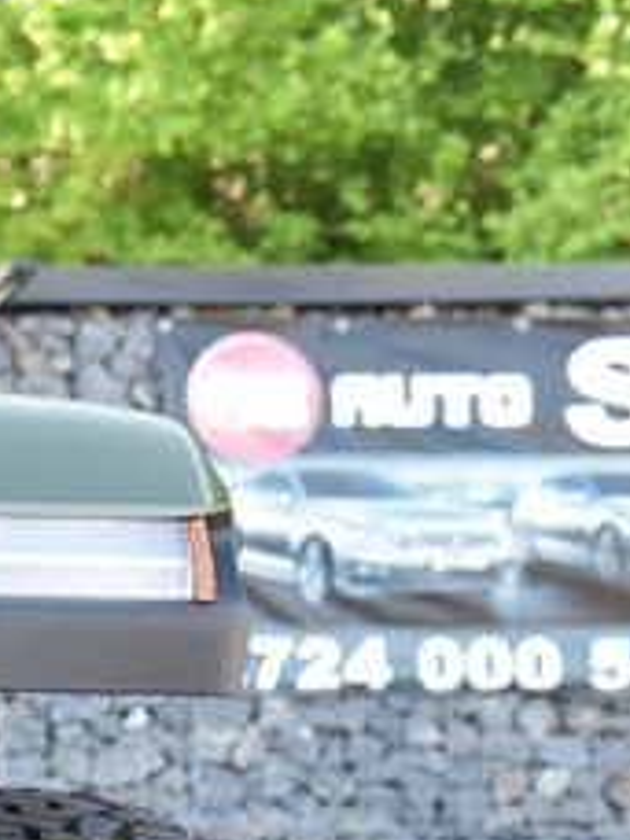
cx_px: -1227
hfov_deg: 6.6
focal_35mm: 207
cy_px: 799
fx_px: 5023
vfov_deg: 9.5
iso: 500
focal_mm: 48
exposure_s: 1/125
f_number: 5.6
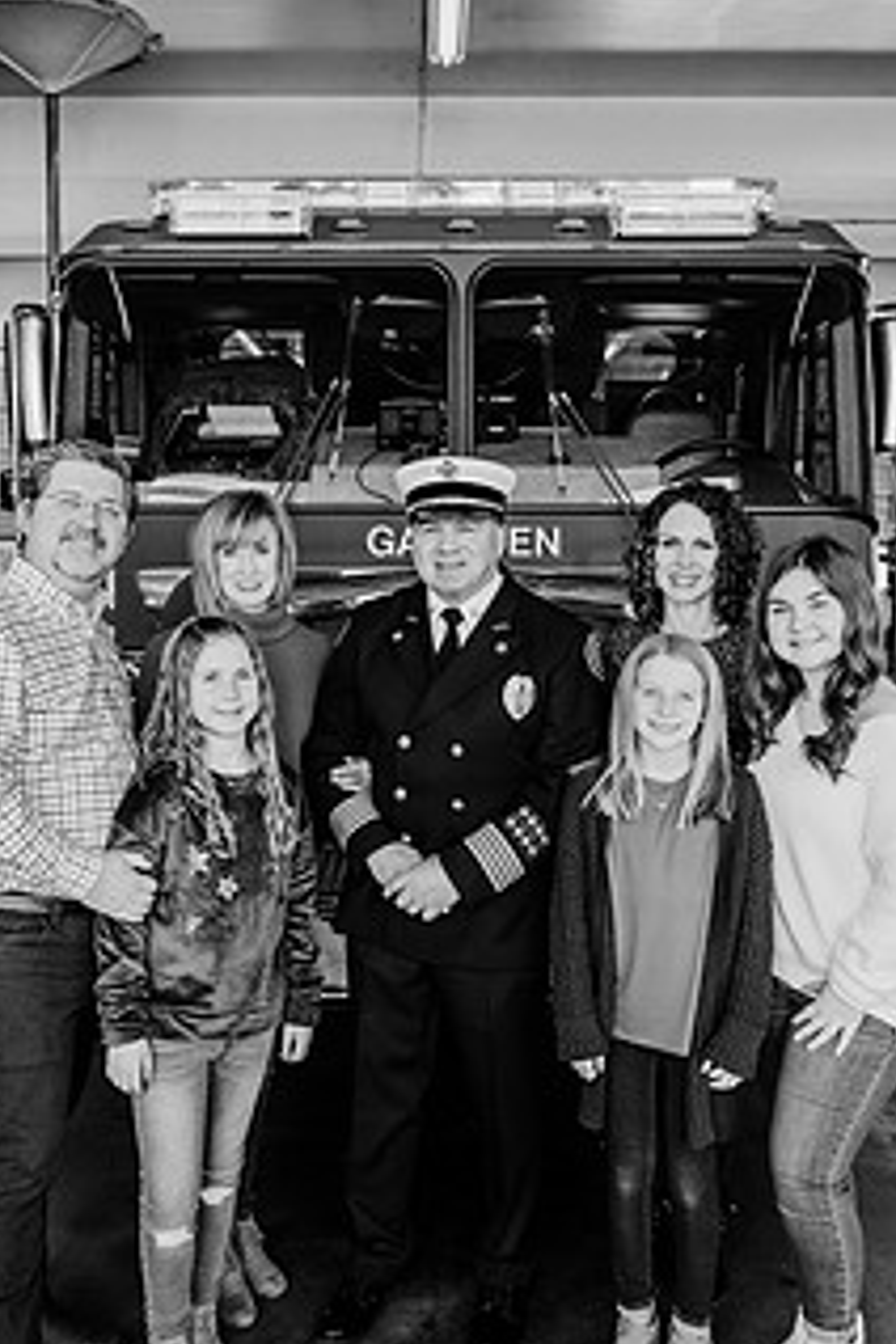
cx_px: 397
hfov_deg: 38.8
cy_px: 697
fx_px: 1269
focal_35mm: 34
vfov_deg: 55.8
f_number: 3.2
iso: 250
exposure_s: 1/250
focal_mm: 24
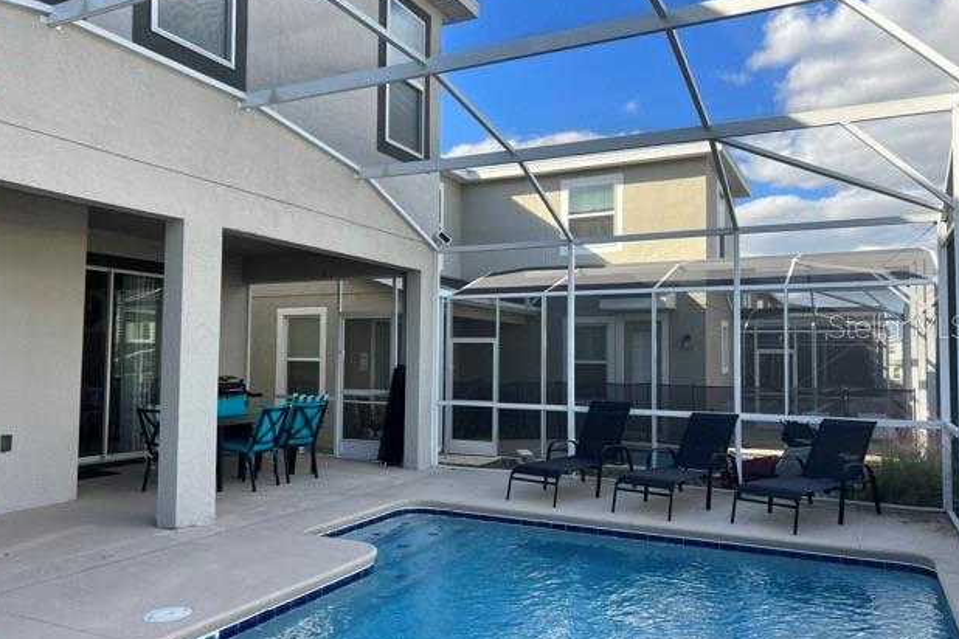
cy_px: 326
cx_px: 478
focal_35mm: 28
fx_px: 746
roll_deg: +0.0
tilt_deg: +2.6
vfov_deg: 46.4
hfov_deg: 65.5
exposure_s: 1/791
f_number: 1.5
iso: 50
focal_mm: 5.7
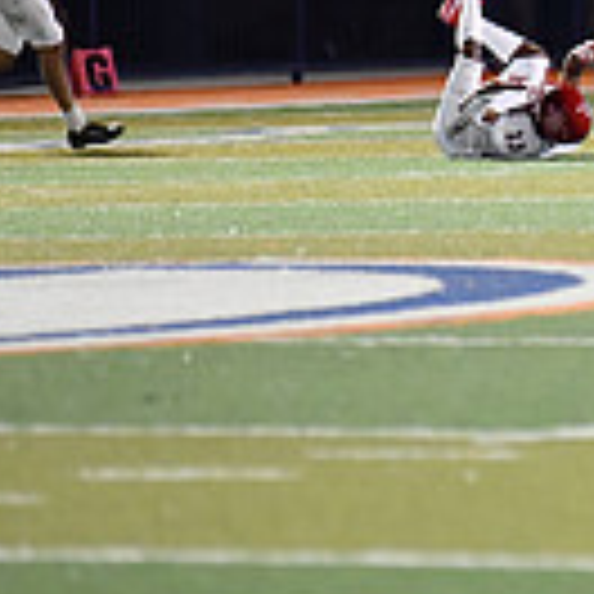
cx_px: 837
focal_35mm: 747
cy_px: -79
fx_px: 14502
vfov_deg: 2.3
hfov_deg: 2.3
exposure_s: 1/1250
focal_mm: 200
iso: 5000
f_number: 2.8
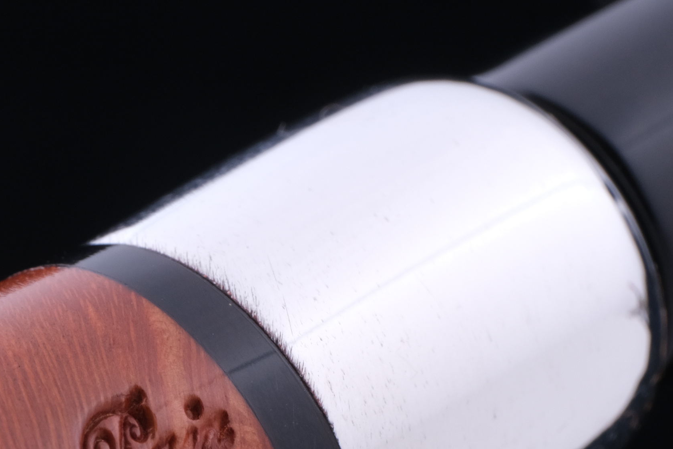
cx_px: 23
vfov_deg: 7.0
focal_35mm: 197
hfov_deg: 10.4
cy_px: 420
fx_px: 3683
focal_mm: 50
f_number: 16
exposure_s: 1/125
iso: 400
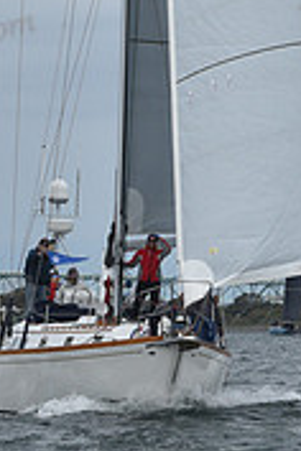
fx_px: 4778
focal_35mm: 381
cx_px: 167
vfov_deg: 5.4
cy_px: -107
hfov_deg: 3.6
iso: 320
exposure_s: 1/1000
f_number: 10
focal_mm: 116
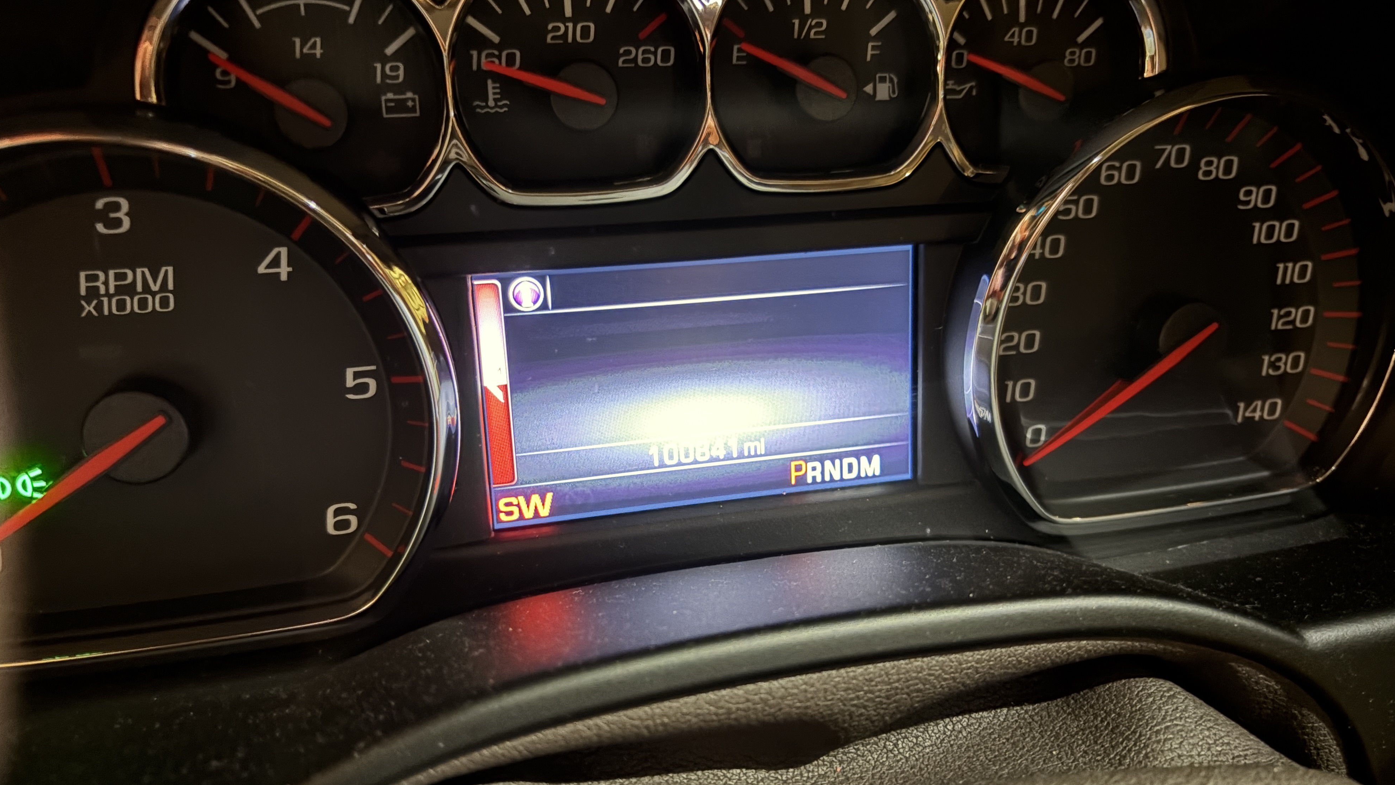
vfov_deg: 40.2
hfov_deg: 66.1
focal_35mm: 29
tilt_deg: -27.1
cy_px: 411
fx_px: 1073
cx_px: 712
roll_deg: -0.9
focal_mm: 5.96
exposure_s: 1/5
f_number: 1.6
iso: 800
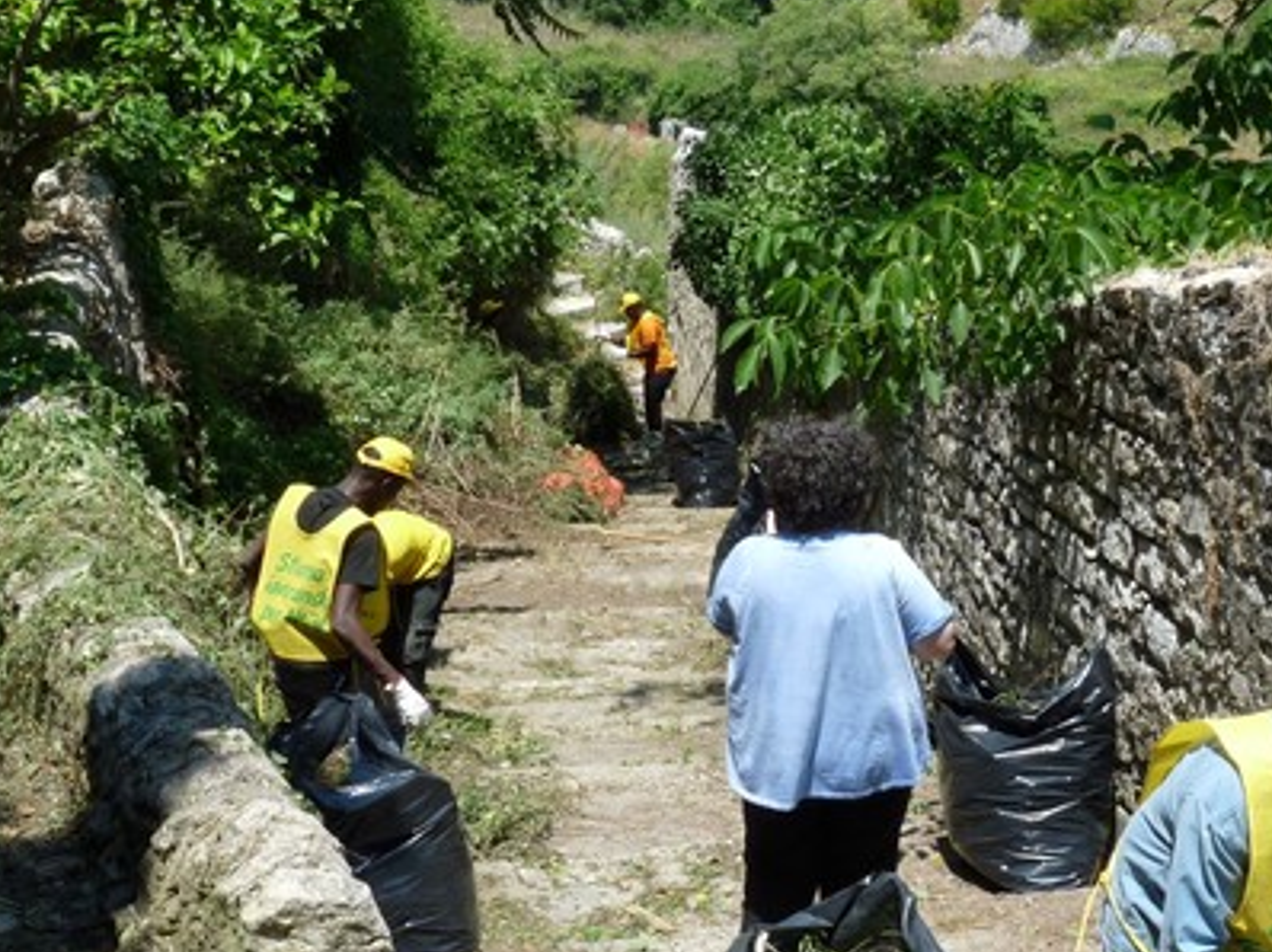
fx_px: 2938
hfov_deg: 24.4
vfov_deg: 18.3
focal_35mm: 80
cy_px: 674
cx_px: 767
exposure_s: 1/250
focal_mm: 9.5
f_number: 5.6
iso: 100
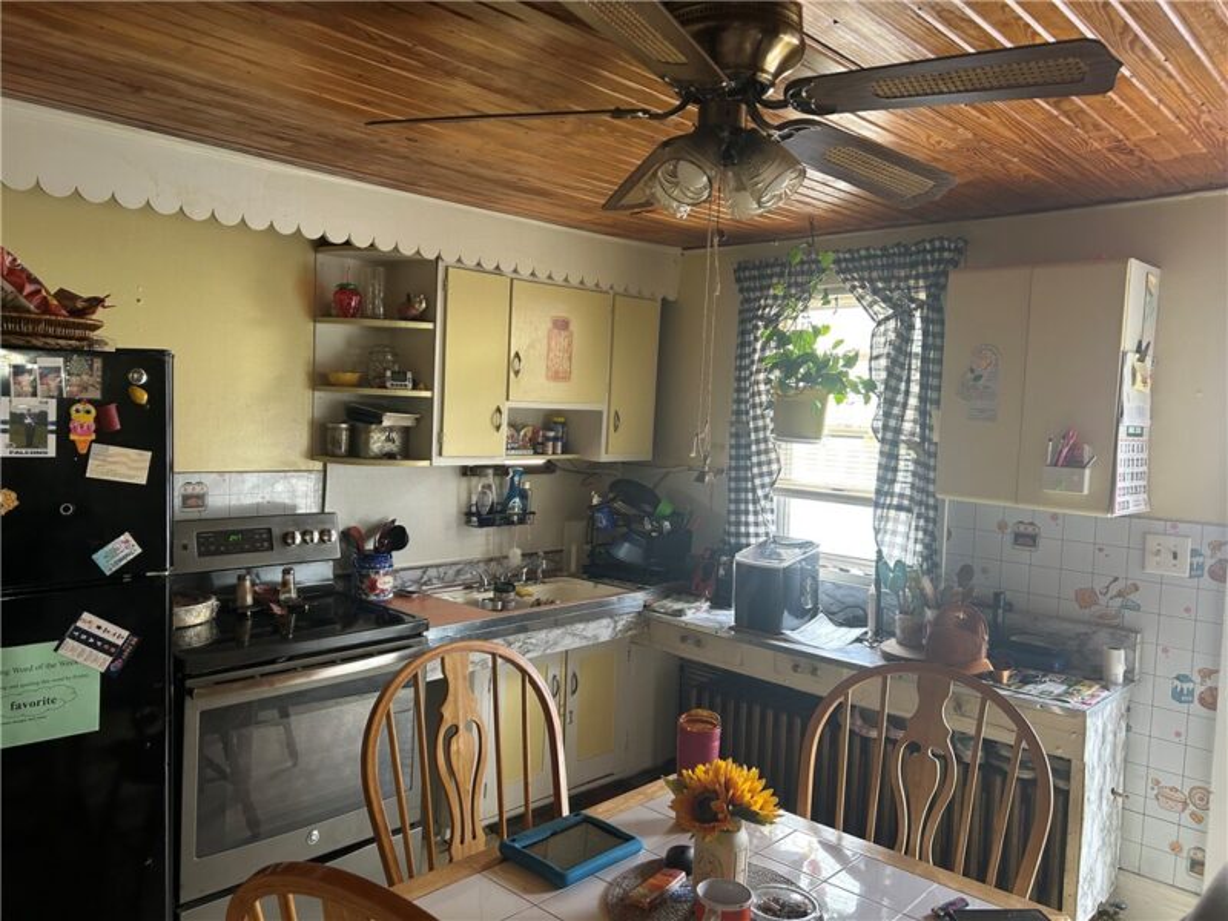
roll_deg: -1.8
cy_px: 460
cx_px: 614
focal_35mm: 26
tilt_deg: -2.6
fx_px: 922
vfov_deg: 53.1
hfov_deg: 67.3
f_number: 1.5
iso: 125
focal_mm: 5.7
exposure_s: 1/60
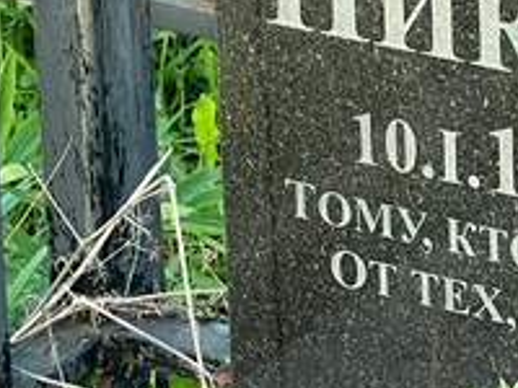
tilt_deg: -21.5
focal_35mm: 308
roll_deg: -0.3
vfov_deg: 4.8
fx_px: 4609
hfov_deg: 6.4
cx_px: 673
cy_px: -65
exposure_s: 1/99
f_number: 2.8
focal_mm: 9
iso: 125
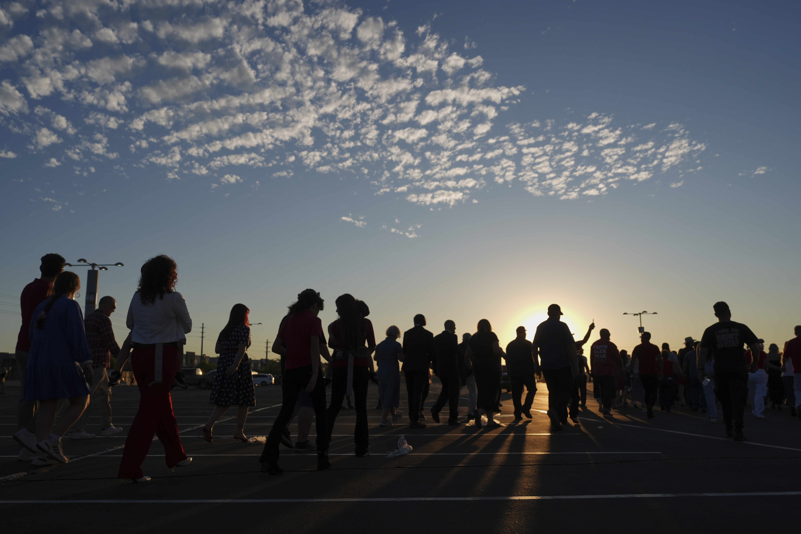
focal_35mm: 31
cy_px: 267
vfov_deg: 42.3
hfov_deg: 60.3
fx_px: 690
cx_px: 400
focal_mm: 31
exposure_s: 1/1250
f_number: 5.6
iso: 125
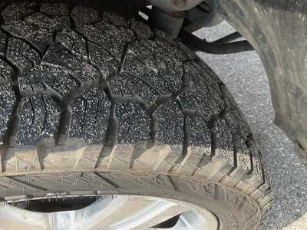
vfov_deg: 48.2
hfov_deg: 61.7
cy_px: 115
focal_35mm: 29
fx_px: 257
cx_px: 154
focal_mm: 3
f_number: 1.8
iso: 25
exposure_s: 1/265
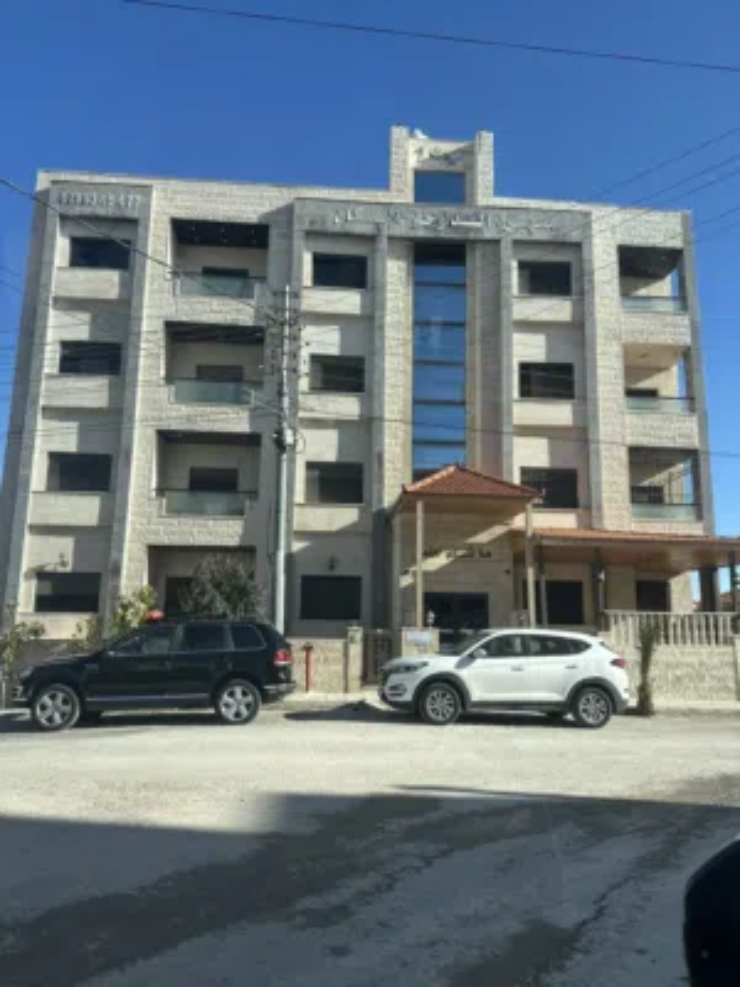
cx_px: 370
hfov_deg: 56.8
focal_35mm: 24
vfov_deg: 71.6
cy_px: 494
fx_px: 684
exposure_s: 1/2967
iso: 80
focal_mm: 6.86
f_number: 1.78
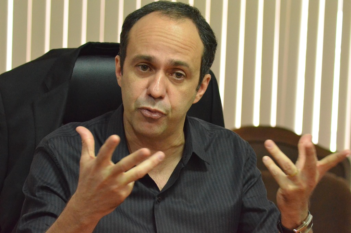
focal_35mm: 128
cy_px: 116
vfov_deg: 10.7
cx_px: 176
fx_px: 1240
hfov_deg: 16.1
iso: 6400
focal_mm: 85
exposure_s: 1/160
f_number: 5.6
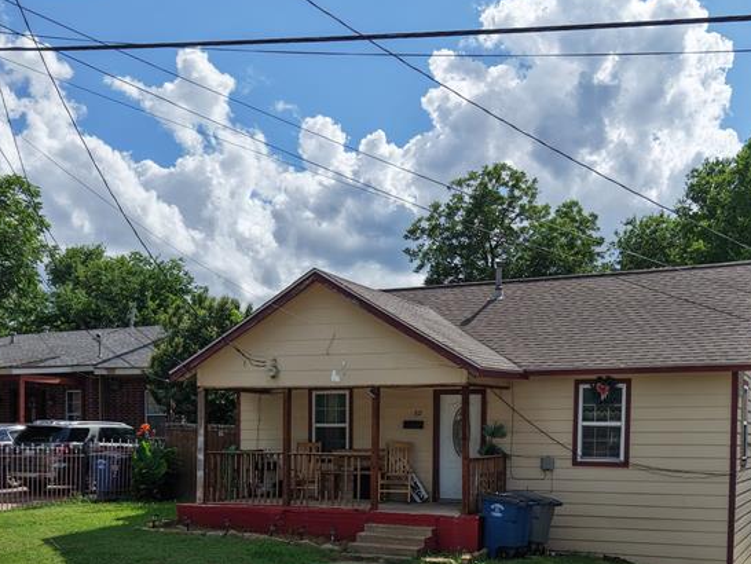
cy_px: 469
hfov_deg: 42.0
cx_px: 418
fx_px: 977
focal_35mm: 45
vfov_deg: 31.2
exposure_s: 1/8000
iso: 260
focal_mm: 8.67
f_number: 1.8
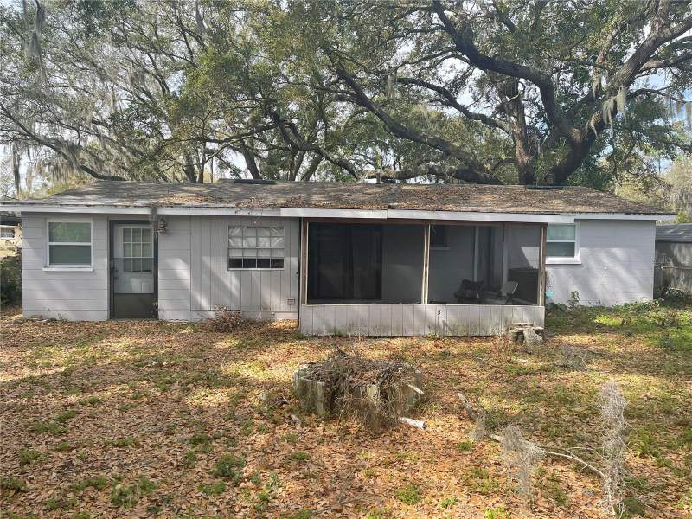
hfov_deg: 69.4
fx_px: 500
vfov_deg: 54.9
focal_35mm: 25
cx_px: 346
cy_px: 260
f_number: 1.6
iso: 32
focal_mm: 5.1
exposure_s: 1/722
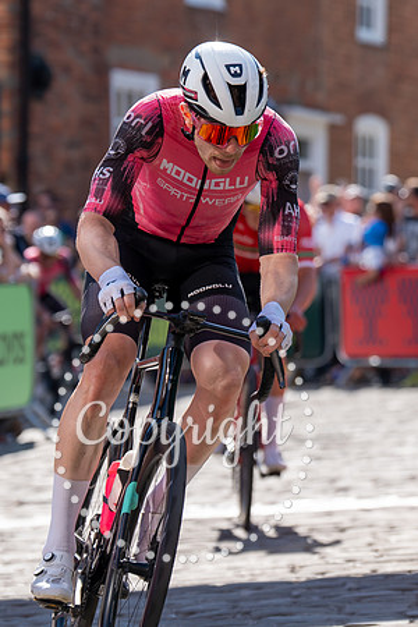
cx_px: 301
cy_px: 230
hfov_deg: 5.9
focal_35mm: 232
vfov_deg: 8.9
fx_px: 4036
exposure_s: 1/1000
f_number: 3.5
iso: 160
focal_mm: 122
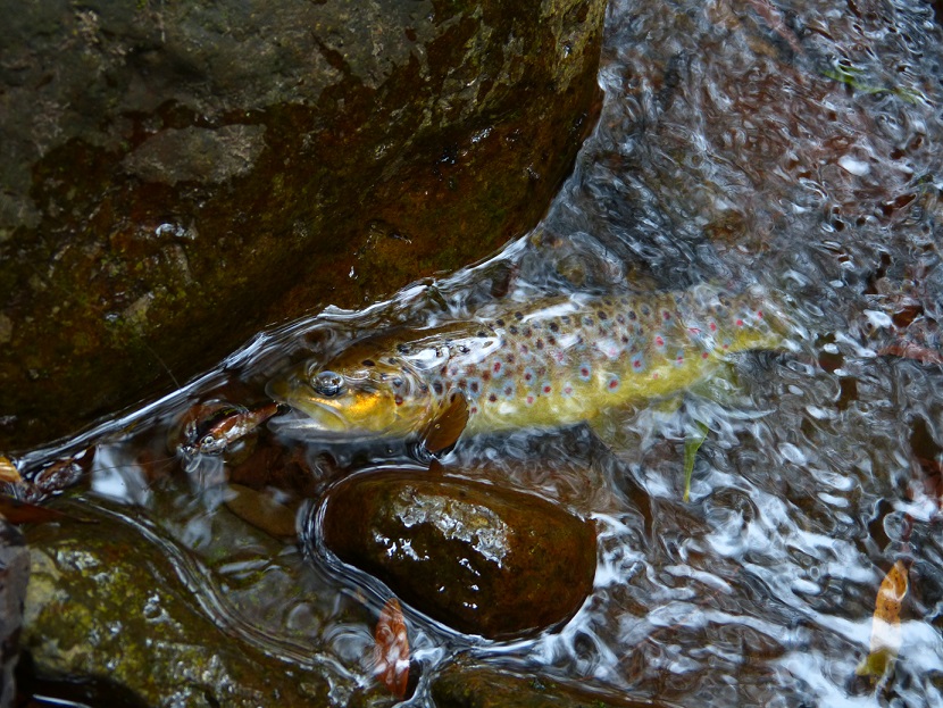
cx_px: 472
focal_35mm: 72
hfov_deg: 27.0
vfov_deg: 20.5
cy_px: 354
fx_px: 1962
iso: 250
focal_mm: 12.9
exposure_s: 1/60
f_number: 3.3
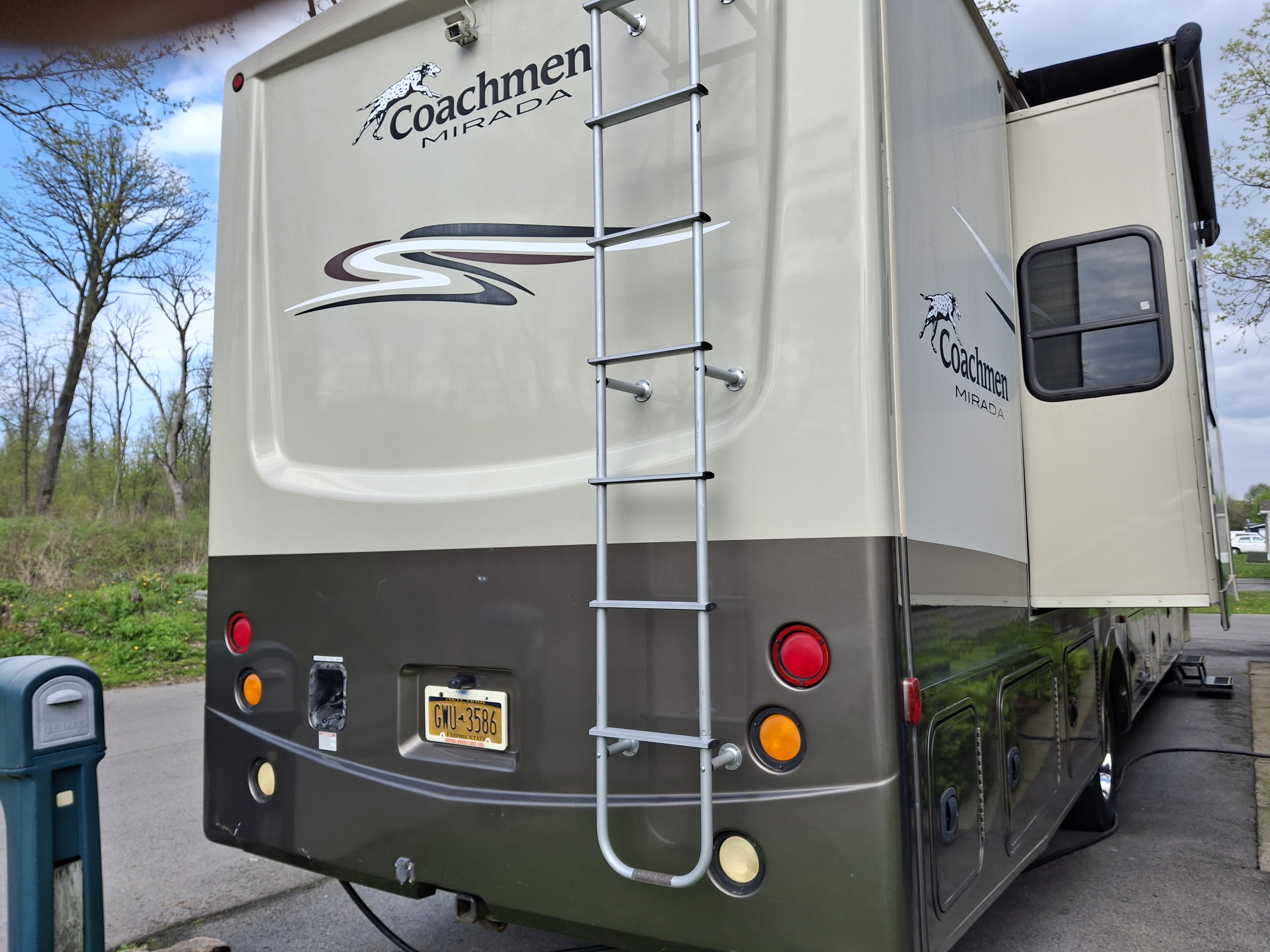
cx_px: 635
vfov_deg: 54.9
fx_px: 917
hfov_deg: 69.4
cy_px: 476
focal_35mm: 25
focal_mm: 4.69
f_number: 1.8
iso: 25
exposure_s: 1/655
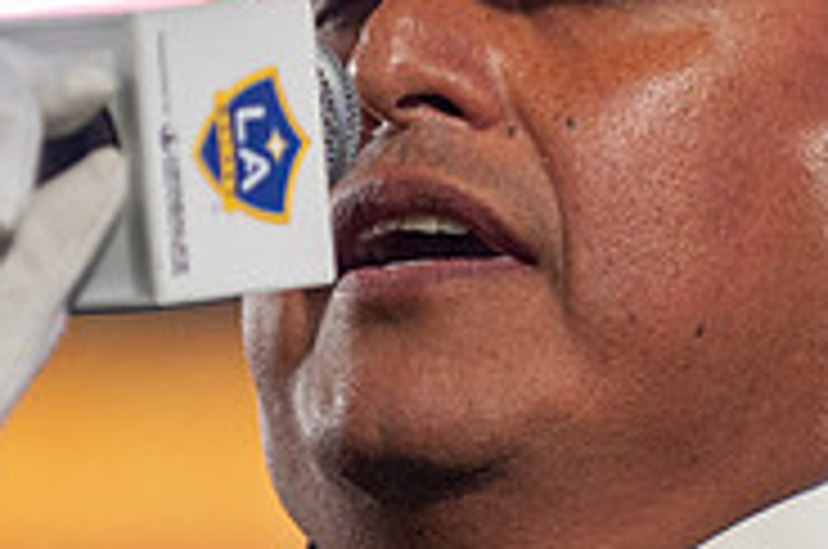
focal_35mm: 632
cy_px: 198
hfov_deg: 3.3
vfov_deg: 2.2
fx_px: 14511
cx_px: 490
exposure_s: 1/1600
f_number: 2.8
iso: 1600
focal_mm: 200
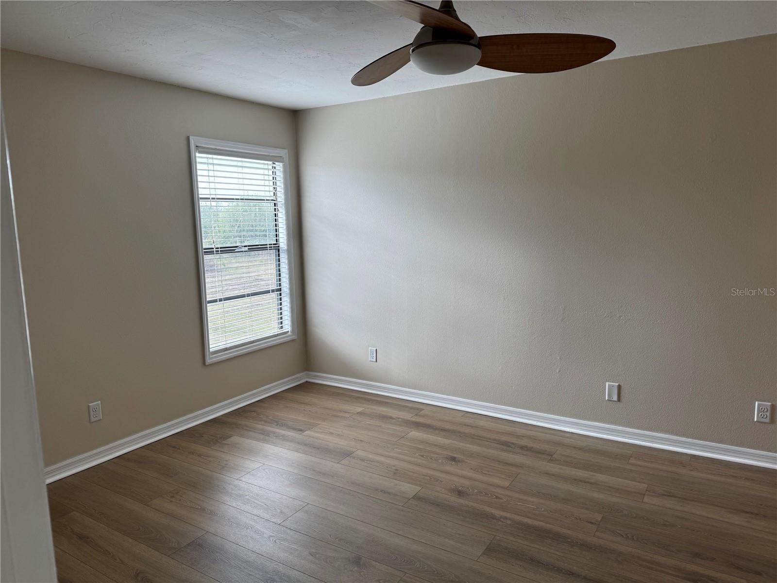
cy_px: 292
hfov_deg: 71.6
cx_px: 388
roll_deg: +1.2
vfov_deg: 56.8
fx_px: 539
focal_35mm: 24
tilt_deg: -7.0
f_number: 1.78
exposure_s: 1/213
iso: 64
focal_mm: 6.76
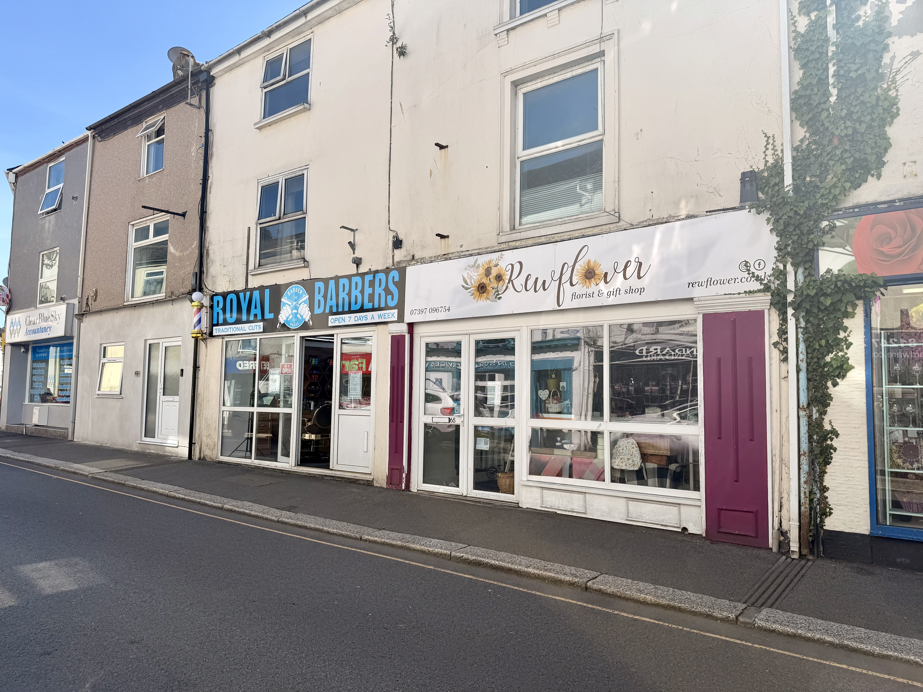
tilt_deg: +4.3
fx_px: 640
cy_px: 346
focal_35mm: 24
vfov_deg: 56.8
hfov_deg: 71.6
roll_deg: -0.6
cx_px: 462
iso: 80
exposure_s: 1/3584
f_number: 1.78
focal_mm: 6.76
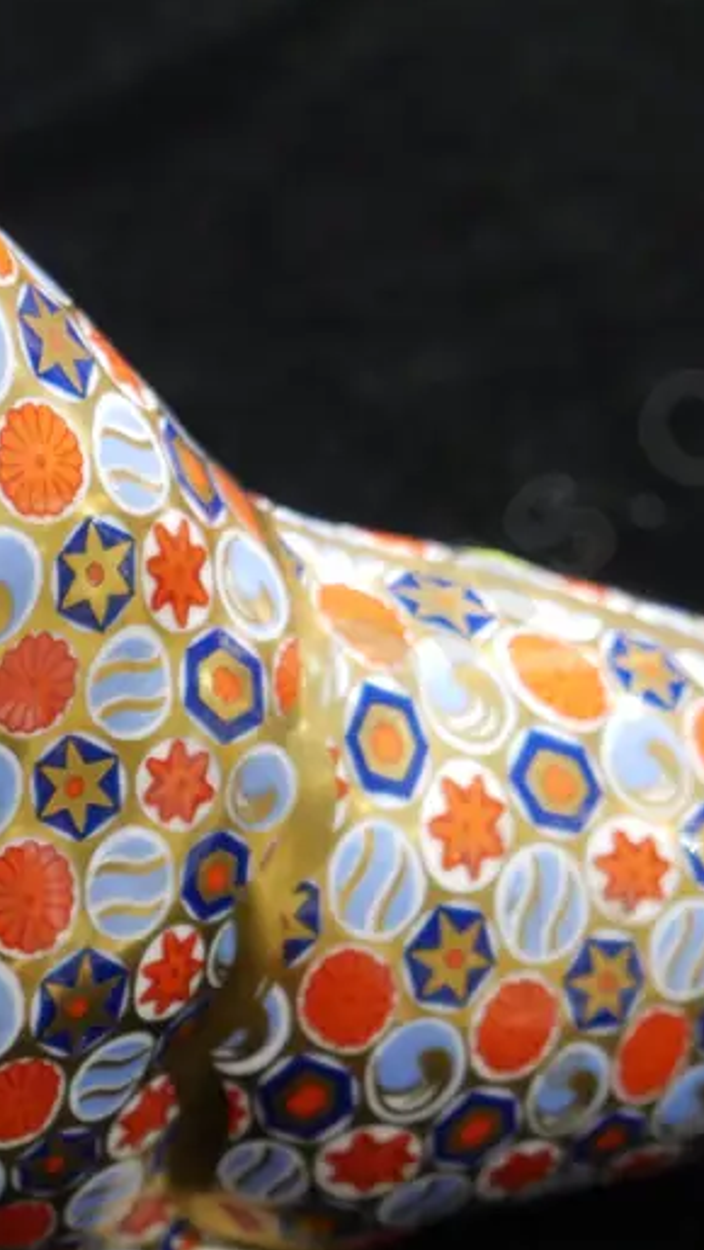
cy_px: 892
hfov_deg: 13.2
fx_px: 3017
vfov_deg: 23.2
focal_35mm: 91
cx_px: 73
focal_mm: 21
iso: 1600
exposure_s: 1/60
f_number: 4.6
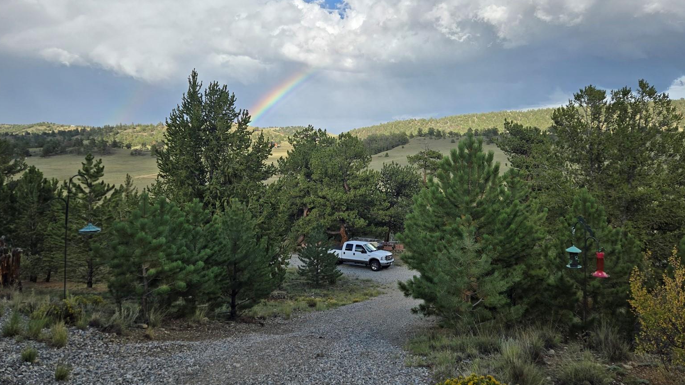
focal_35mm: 26
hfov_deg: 71.9
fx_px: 472
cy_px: 158
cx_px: 342
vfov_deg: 44.2
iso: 25
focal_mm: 5.4
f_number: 1.8
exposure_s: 1/2643
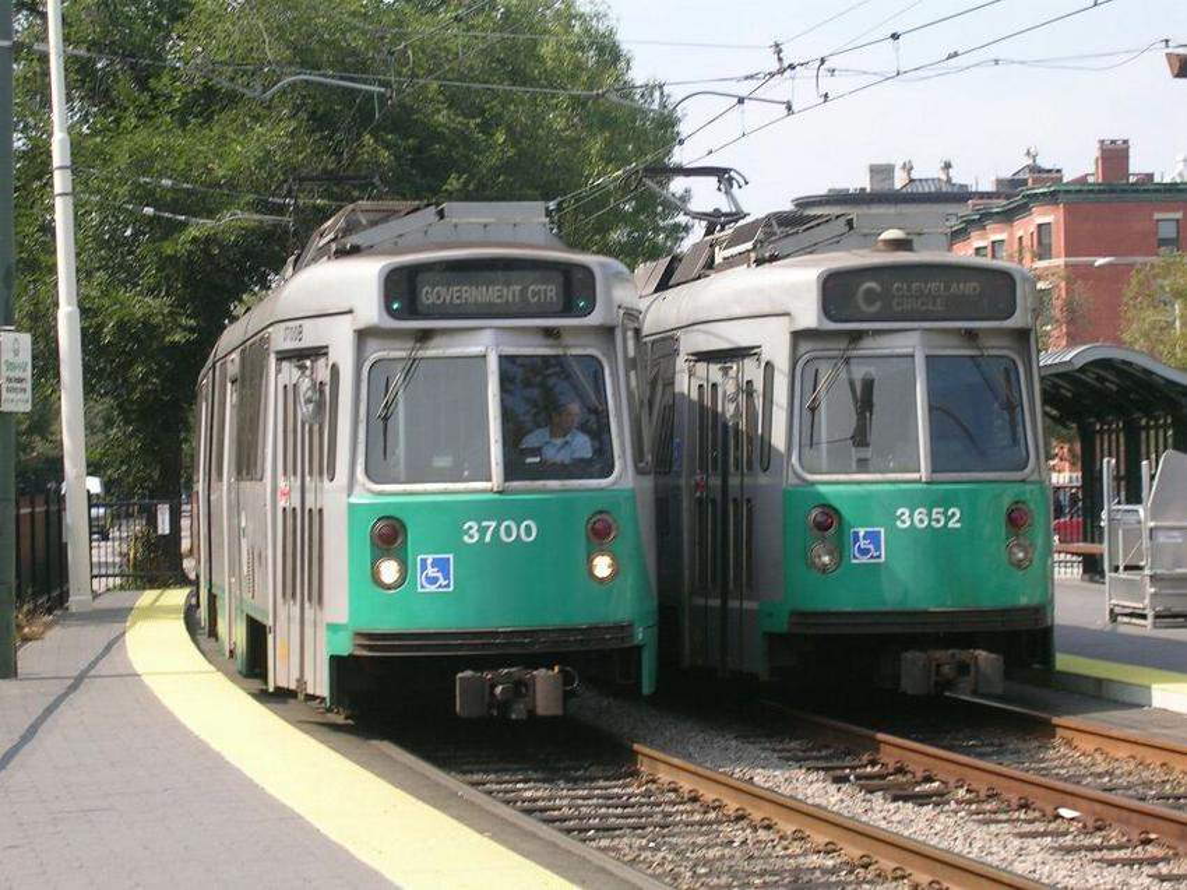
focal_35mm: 110
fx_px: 3771
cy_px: 445
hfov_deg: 17.9
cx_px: 594
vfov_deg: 13.5
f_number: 4.8
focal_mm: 16.7
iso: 50
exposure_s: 1/244
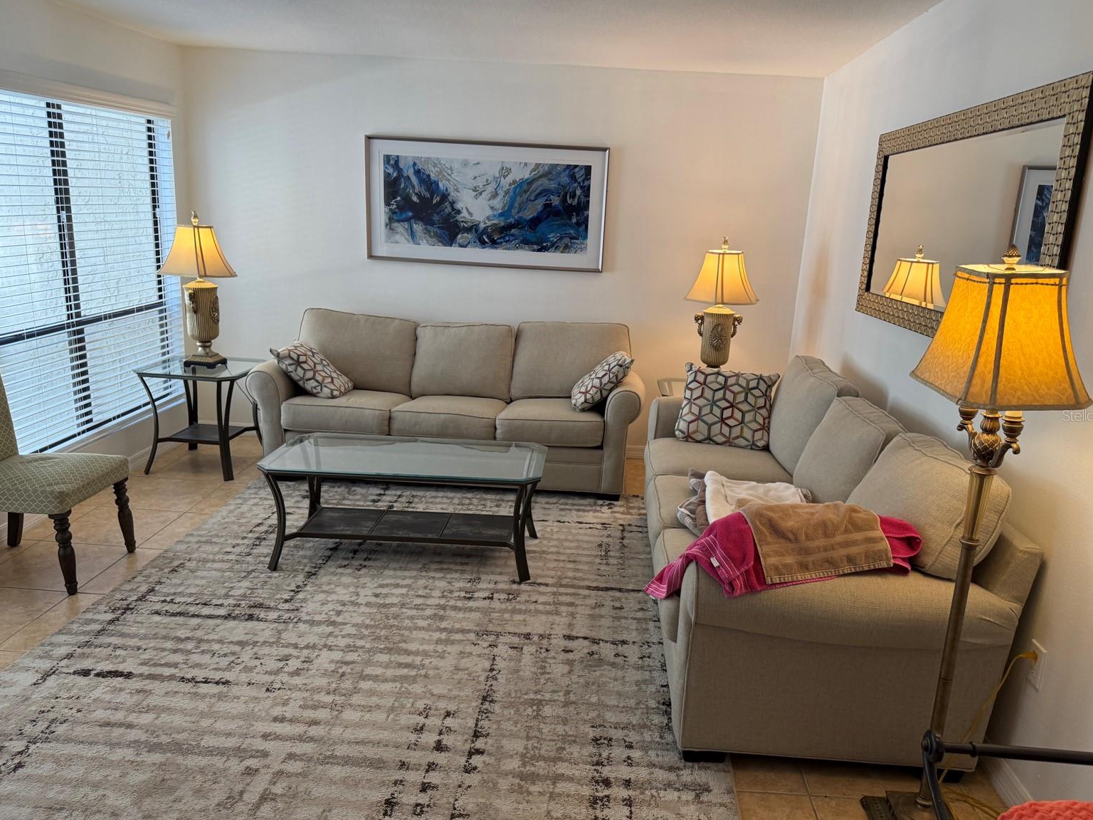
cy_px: 415
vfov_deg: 54.9
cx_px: 560
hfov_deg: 69.4
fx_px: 789
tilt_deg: -13.6
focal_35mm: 25
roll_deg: -2.8
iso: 125
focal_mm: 6.76
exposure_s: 1/120
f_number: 1.78
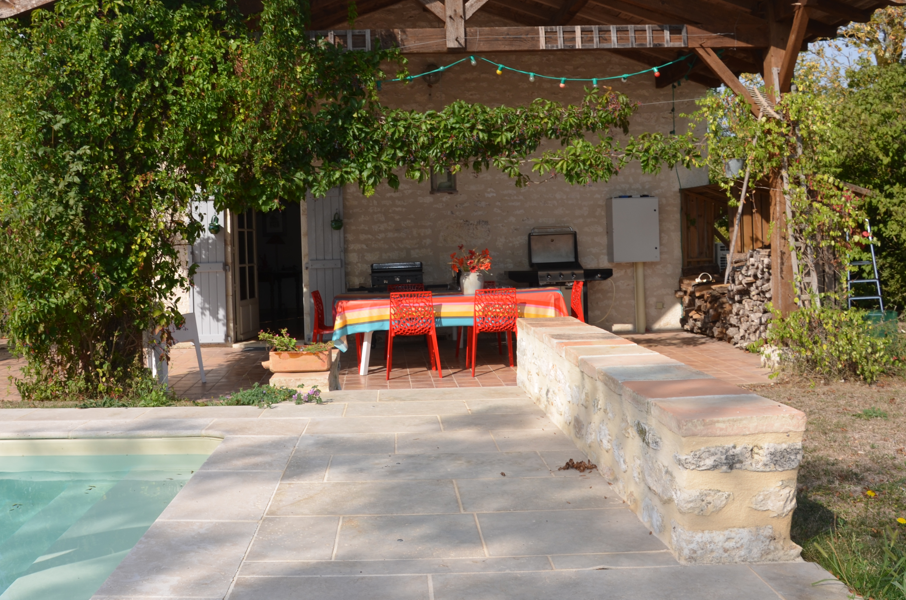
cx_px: 388
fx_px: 904
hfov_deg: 53.0
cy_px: 240
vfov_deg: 36.6
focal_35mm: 36
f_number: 9
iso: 100
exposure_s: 1/200
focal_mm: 18
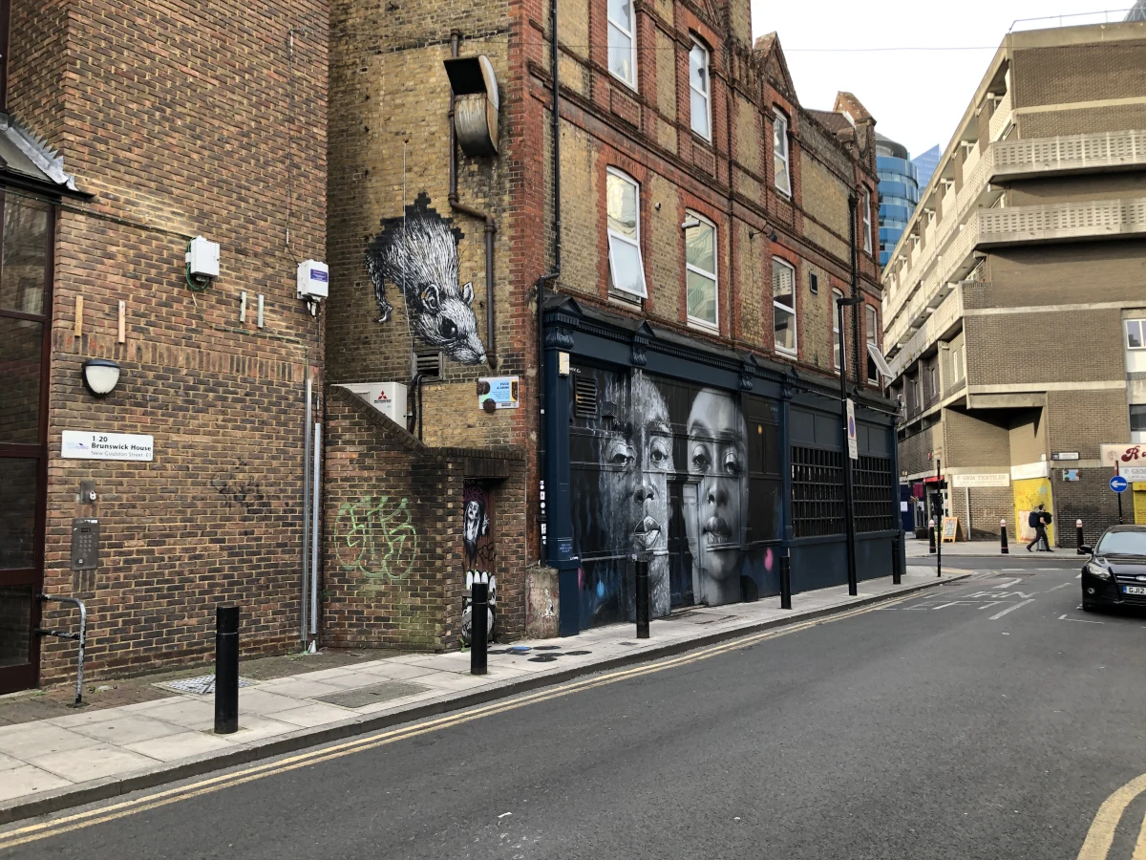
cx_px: 573
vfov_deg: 49.7
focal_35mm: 28
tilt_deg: +5.6
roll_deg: +1.3
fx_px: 927
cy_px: 430
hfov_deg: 63.4
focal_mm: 4
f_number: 1.8
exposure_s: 1/120
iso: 20
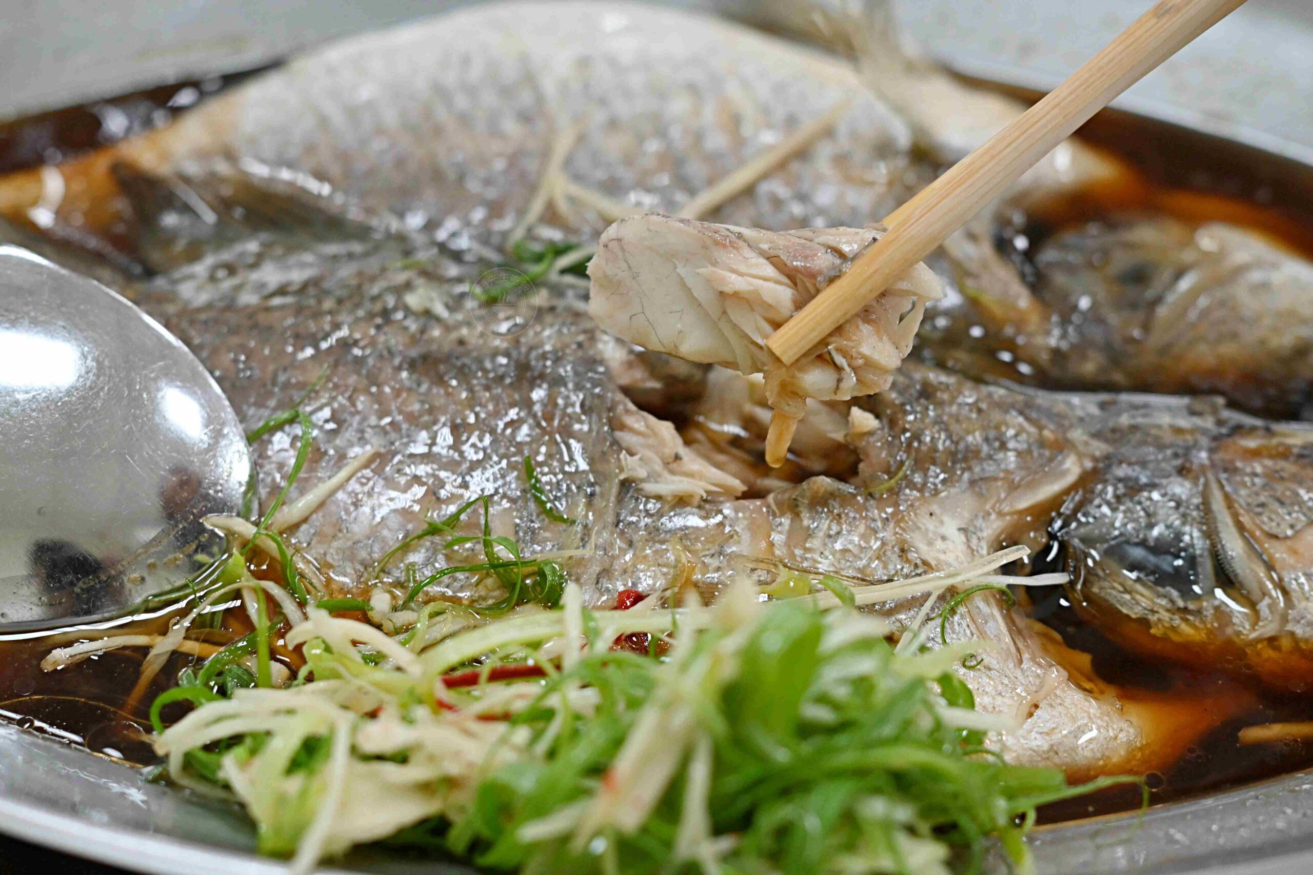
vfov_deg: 18.2
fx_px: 2735
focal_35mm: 75
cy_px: 438
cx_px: 656
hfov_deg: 27.0
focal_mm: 50
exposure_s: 1/200
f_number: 3.2
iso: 560
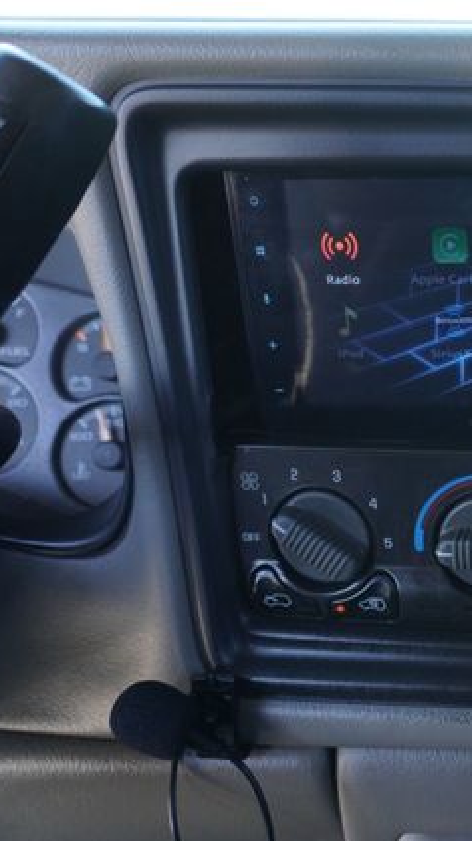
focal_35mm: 38
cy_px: 422
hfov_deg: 27.1
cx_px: 583
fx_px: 847
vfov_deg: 52.8
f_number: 4
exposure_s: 1/60
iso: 250
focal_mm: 16
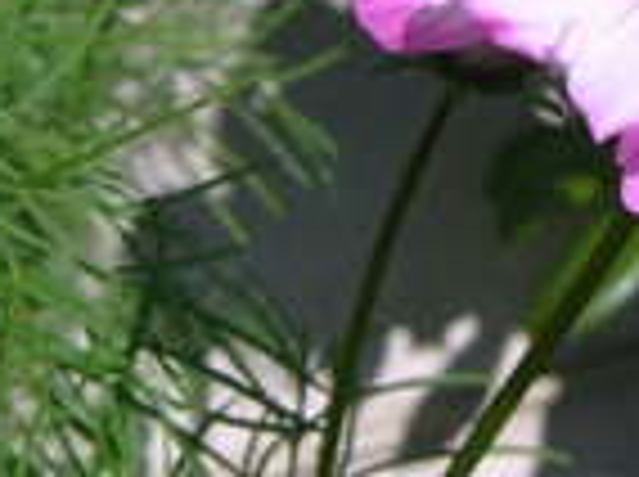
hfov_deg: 16.4
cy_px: -112
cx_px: 644
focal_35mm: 118
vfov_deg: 12.2
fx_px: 2175
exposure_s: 1/320
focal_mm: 7.9
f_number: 8
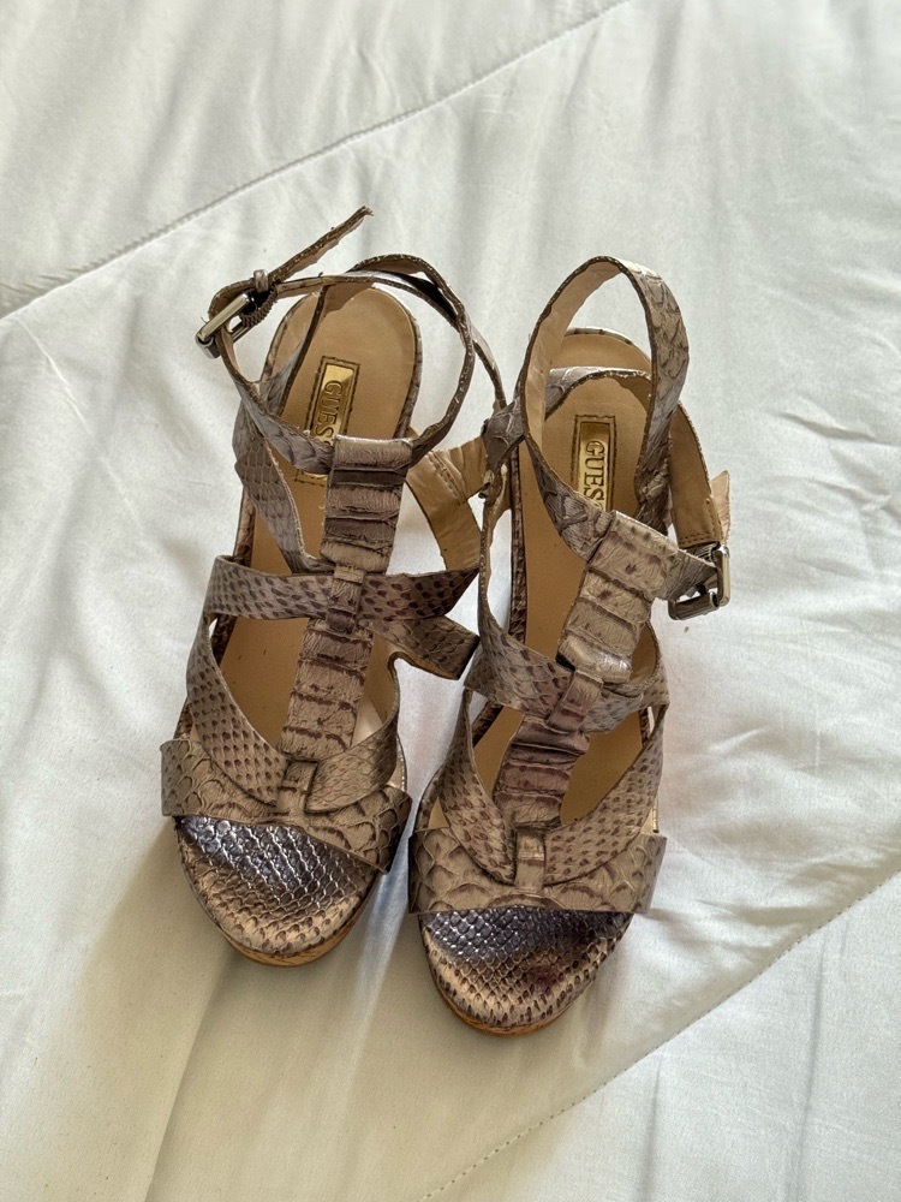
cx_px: 450
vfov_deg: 39.7
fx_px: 1666
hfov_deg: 30.3
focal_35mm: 48
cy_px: 601
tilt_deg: -54.0
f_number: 1.78
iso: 250
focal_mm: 6.76
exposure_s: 1/43
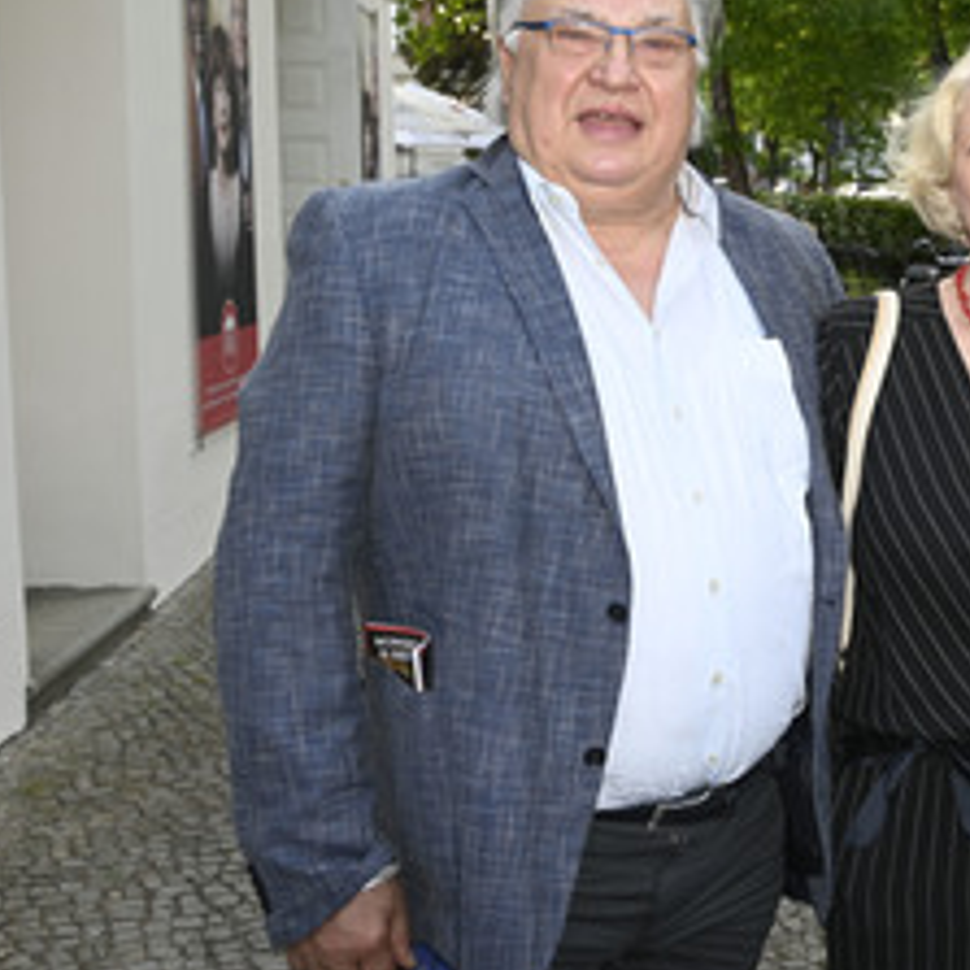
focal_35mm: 55
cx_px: 955
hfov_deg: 29.2
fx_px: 1744
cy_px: 431
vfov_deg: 31.1
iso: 800
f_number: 6.3
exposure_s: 1/160
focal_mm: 32
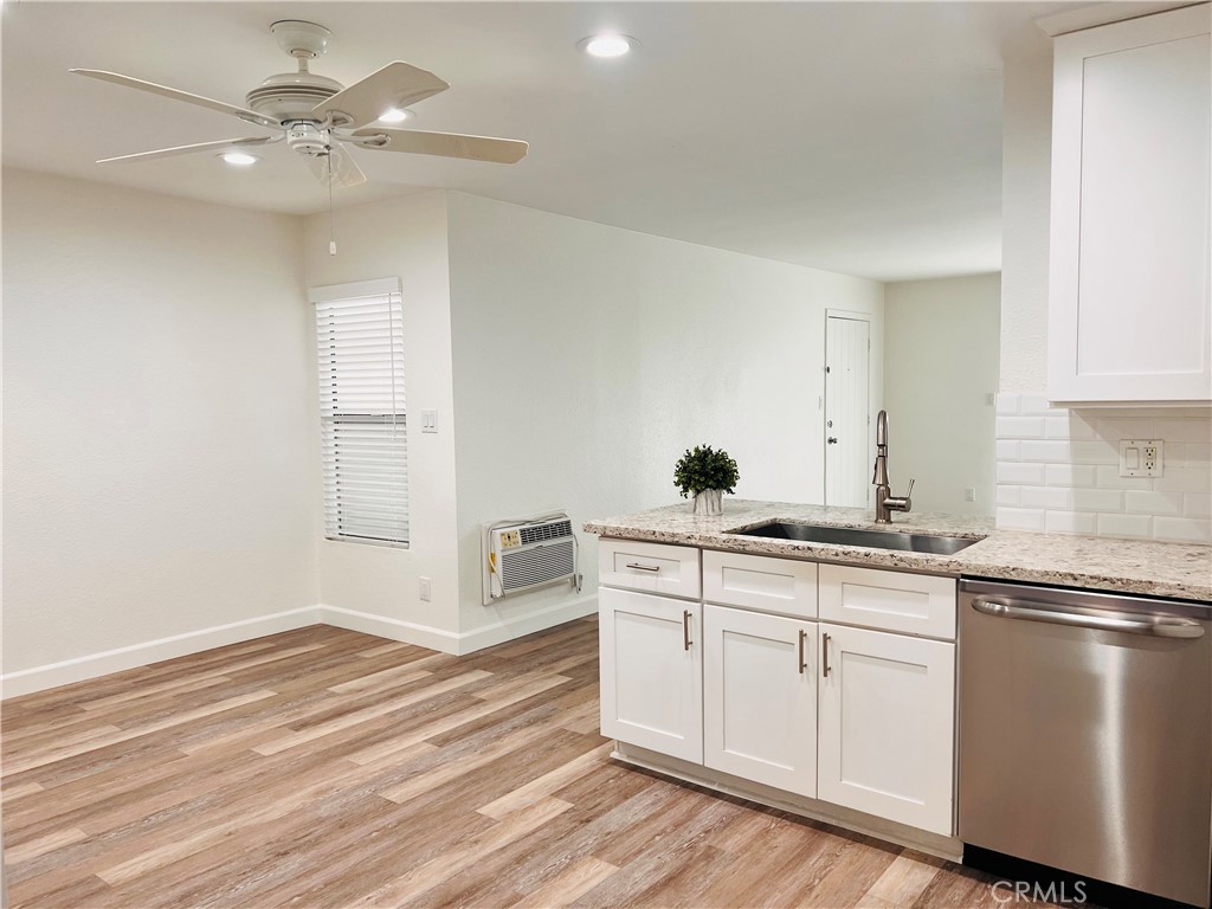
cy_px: 454
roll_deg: +0.9
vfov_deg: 53.1
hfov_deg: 67.3
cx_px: 606
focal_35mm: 26
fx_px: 910
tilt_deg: -3.5
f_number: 1.5
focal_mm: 5.7
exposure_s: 1/120
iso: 80
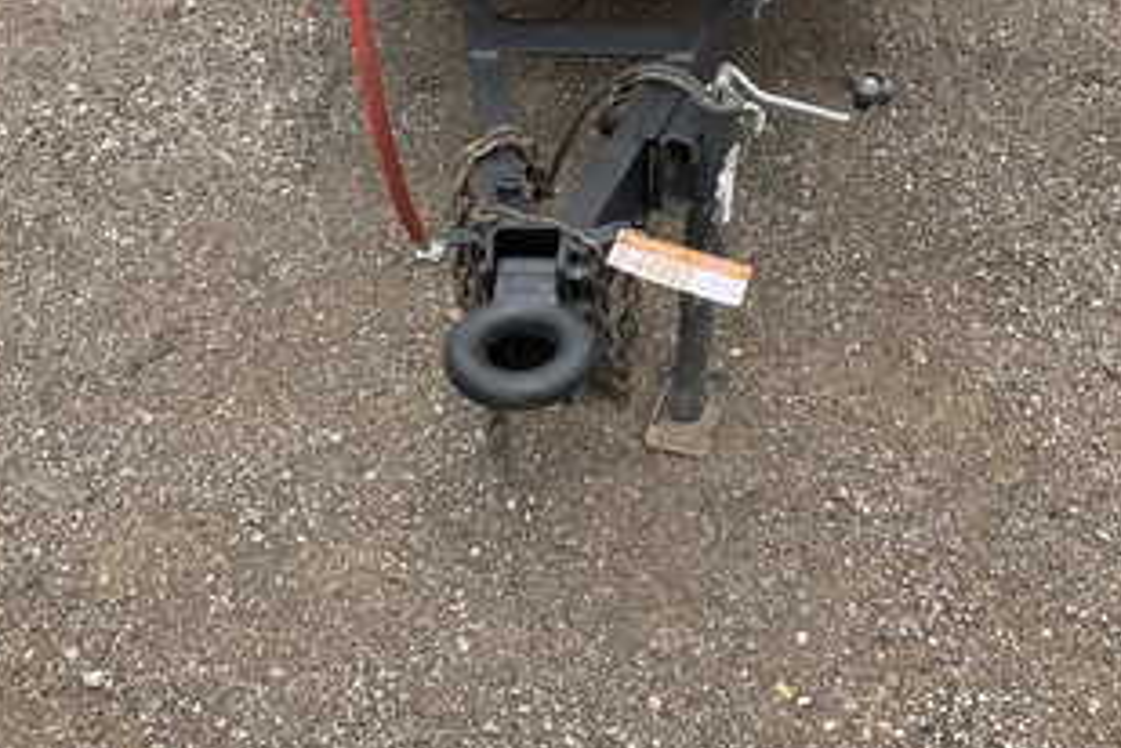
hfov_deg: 49.6
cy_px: 272
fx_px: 1214
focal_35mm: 39
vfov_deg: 34.0
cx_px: 555
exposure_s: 1/749
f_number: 1.8
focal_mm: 3
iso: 25
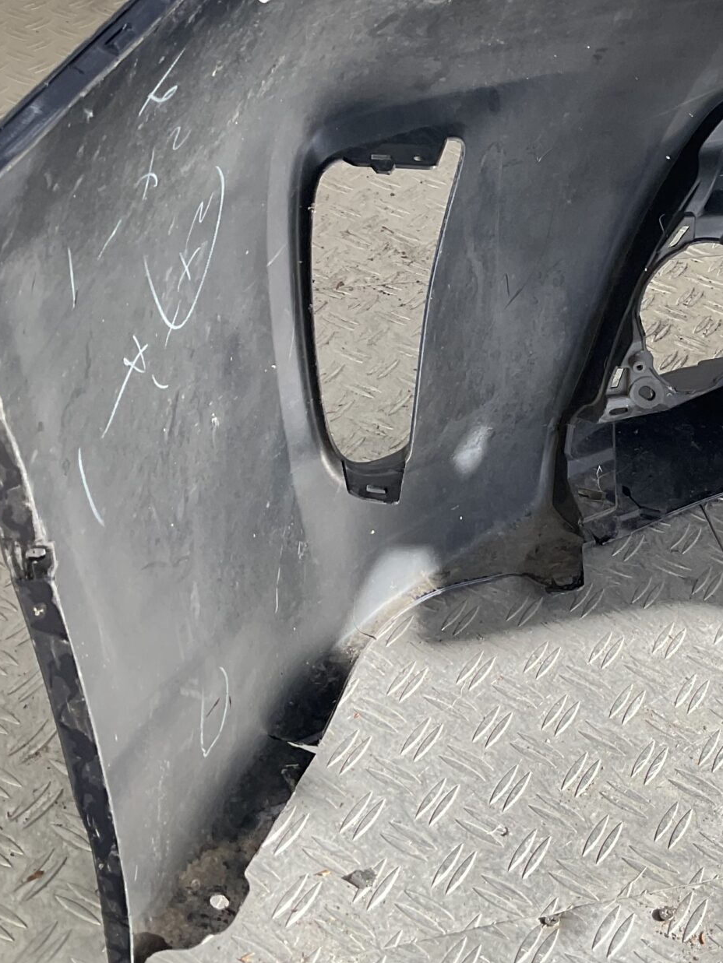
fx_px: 1671
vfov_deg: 31.8
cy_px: 286
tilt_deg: -33.7
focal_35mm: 60
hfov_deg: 23.8
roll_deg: -11.7
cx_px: 640
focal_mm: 3
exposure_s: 1/327
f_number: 1.8
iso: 16
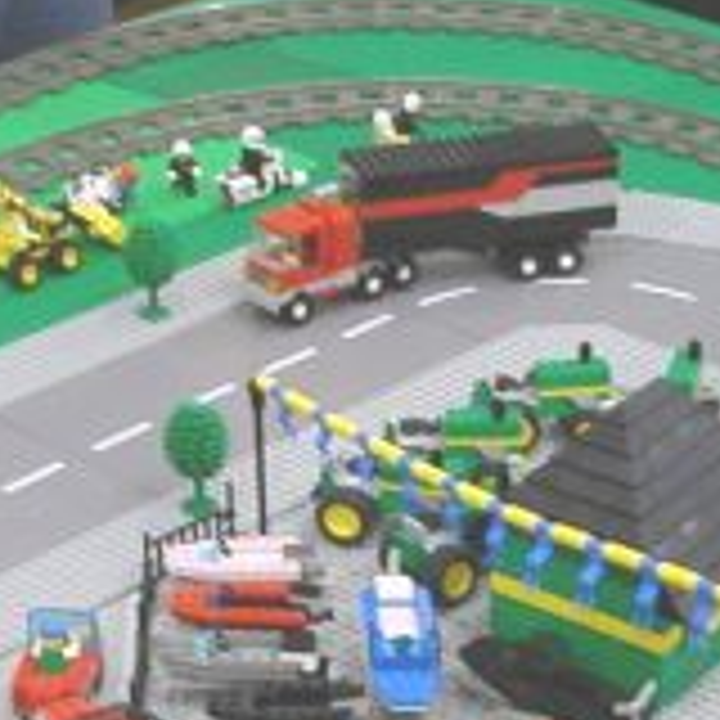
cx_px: 536
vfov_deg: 14.0
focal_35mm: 123
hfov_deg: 14.1
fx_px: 2894
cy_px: 670
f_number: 2.7
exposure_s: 1/13.4
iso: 100
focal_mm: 5.6
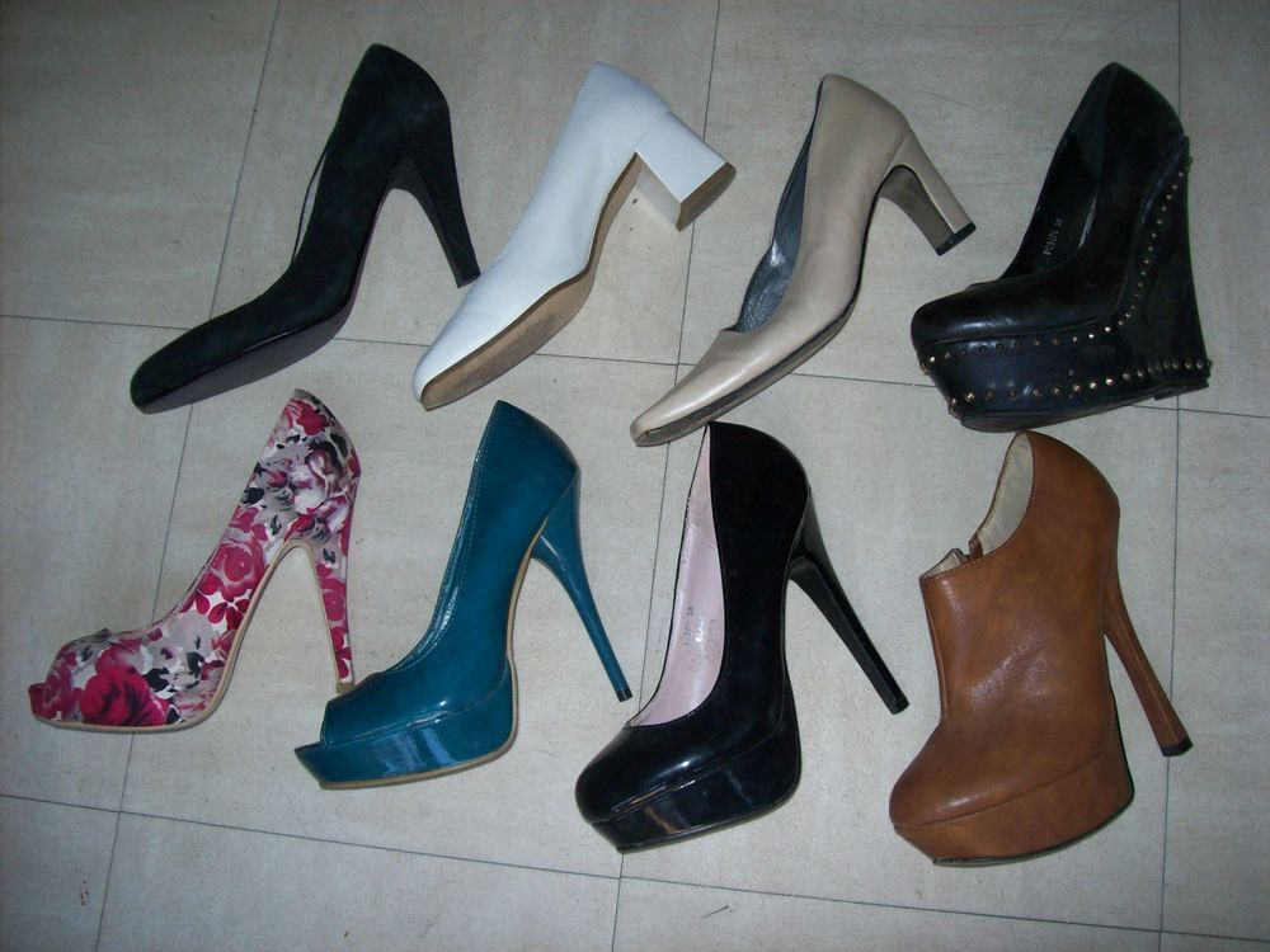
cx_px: 635
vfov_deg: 39.7
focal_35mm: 36
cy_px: 476
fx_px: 1321
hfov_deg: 51.4
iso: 80
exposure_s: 1/64
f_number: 2.7
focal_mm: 6
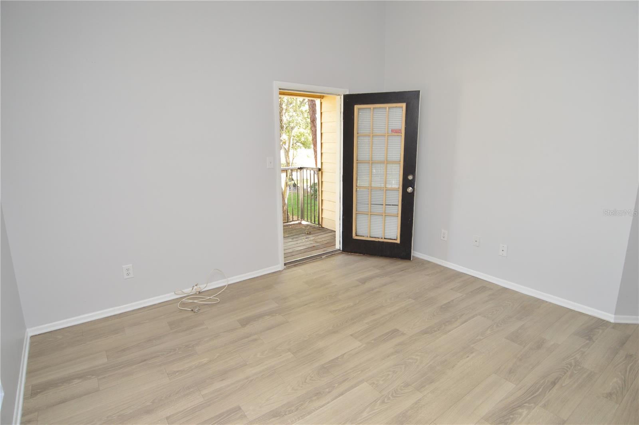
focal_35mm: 18
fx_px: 319
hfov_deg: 90.1
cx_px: 320
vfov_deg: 67.3
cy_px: 212
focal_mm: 12
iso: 400
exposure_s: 1/80
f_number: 4.5
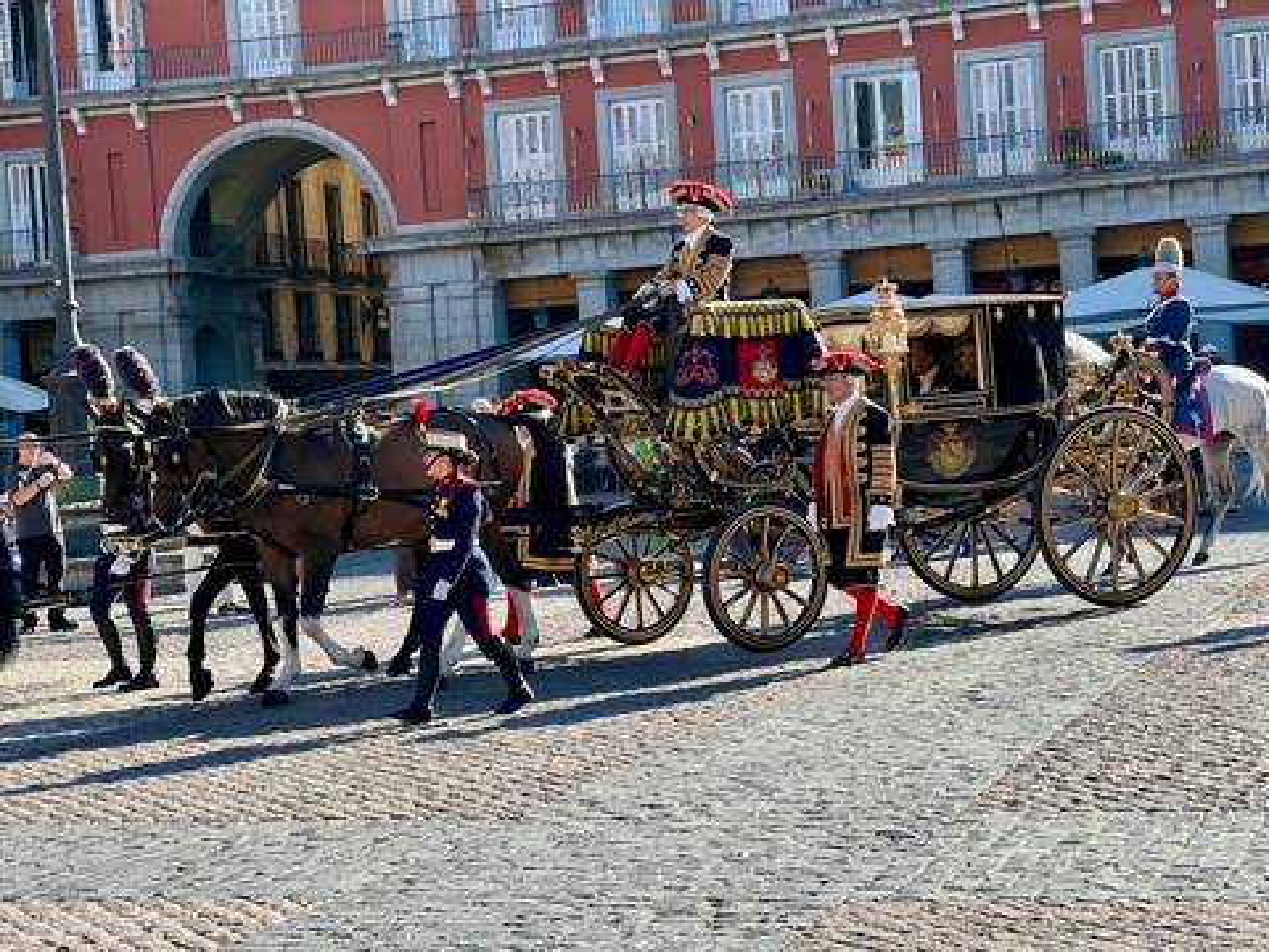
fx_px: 2823
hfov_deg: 25.3
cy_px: 476
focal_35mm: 77
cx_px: 634
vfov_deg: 19.1
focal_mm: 9
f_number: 2.8
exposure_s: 1/293
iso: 32
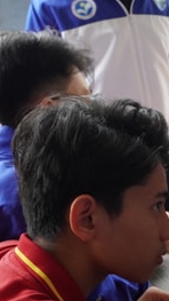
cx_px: 202
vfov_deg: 35.8
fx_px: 462
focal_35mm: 58
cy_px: 185
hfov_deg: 19.5
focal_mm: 18
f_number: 4.5
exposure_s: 1/60
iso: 1000
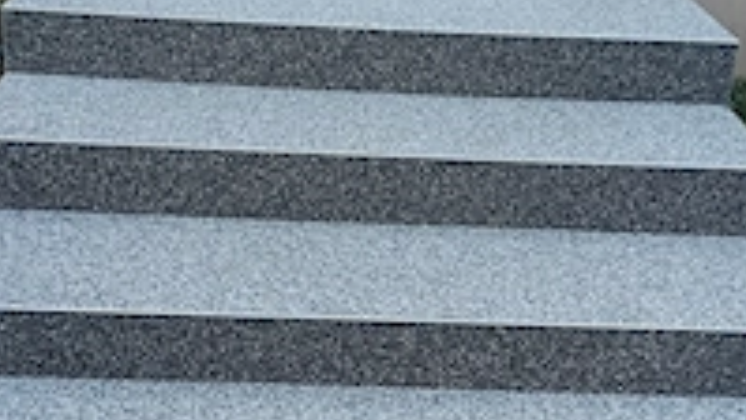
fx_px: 1167
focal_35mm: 59
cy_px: 262
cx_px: 375
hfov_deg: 35.4
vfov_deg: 20.4
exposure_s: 1/100
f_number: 1.8
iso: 125
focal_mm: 3.98
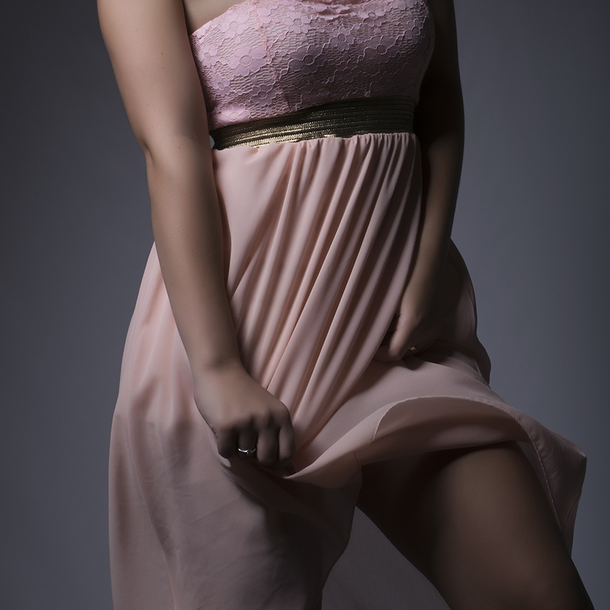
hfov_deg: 18.1
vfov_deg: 17.9
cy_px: 111
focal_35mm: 96
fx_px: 1914
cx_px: 296
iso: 100
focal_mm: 42
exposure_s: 1/200
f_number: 16
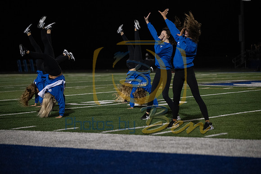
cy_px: 87
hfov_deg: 17.1
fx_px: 870
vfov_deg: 11.4
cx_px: 130
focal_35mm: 120
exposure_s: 1/1600
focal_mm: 120
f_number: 2.8
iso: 5000
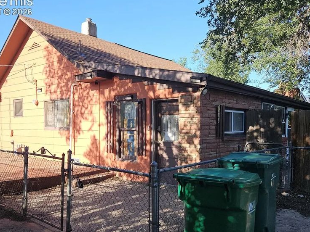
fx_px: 287
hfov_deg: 56.8
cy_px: 139
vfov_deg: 43.9
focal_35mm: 32
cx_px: 166
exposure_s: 1/458
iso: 25
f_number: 1.8
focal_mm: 5.4
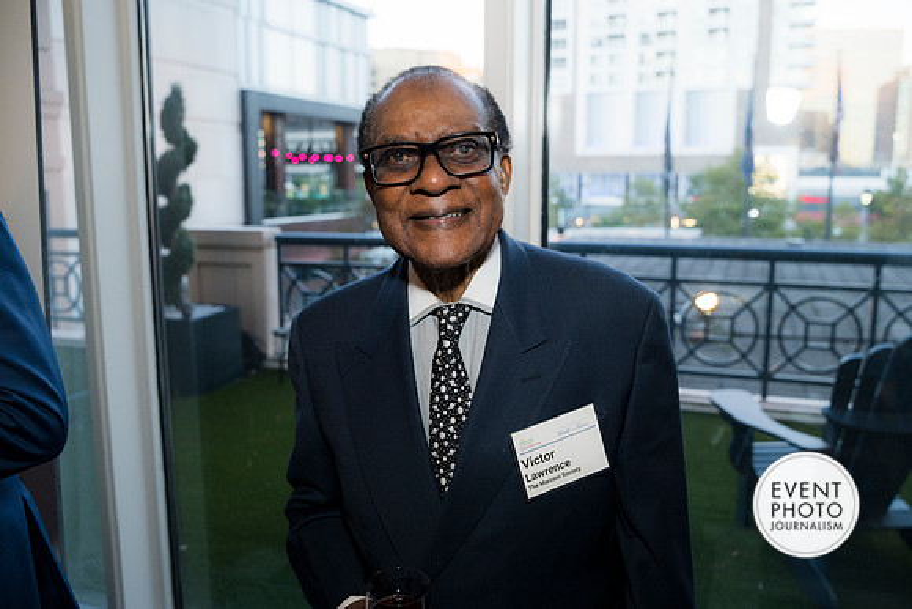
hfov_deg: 61.1
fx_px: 773
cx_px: 456
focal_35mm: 30
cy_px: 304
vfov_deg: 43.0
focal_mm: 30.5
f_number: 4
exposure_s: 1/125
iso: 800
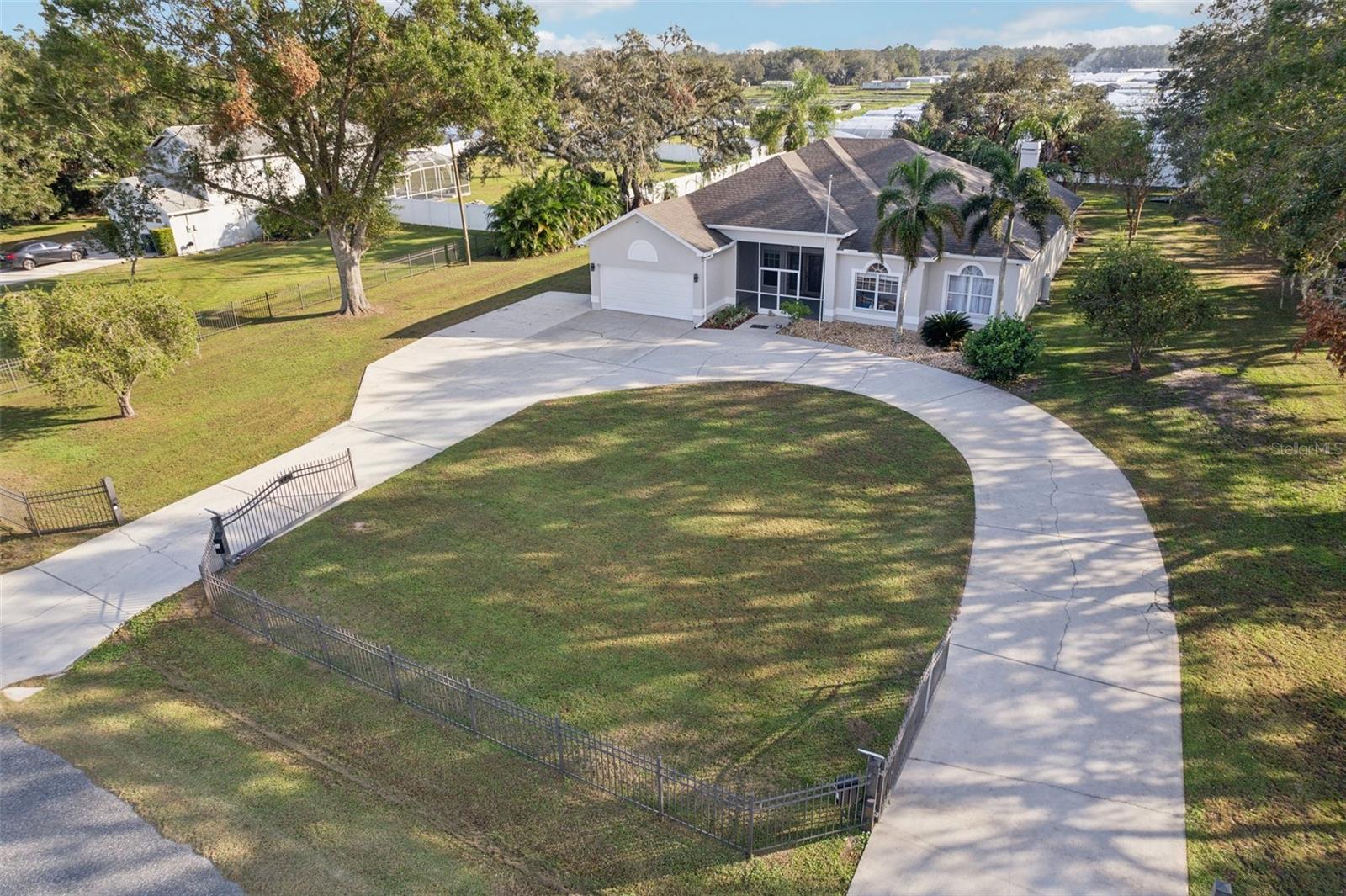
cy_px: 448
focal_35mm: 22
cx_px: 673
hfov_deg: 78.6
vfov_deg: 57.2
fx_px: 822
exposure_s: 1/640
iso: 100
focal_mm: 8.4
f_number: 2.8
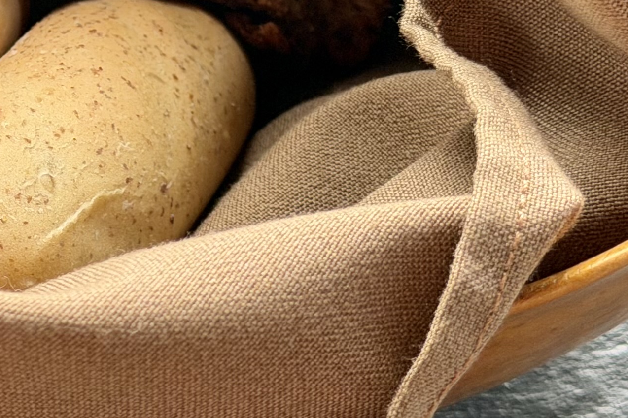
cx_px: -69
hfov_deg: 12.8
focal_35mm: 158
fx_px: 2756
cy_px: 43
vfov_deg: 8.7
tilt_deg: -51.6
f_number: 1.78
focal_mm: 6.76
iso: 160
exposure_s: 1/138
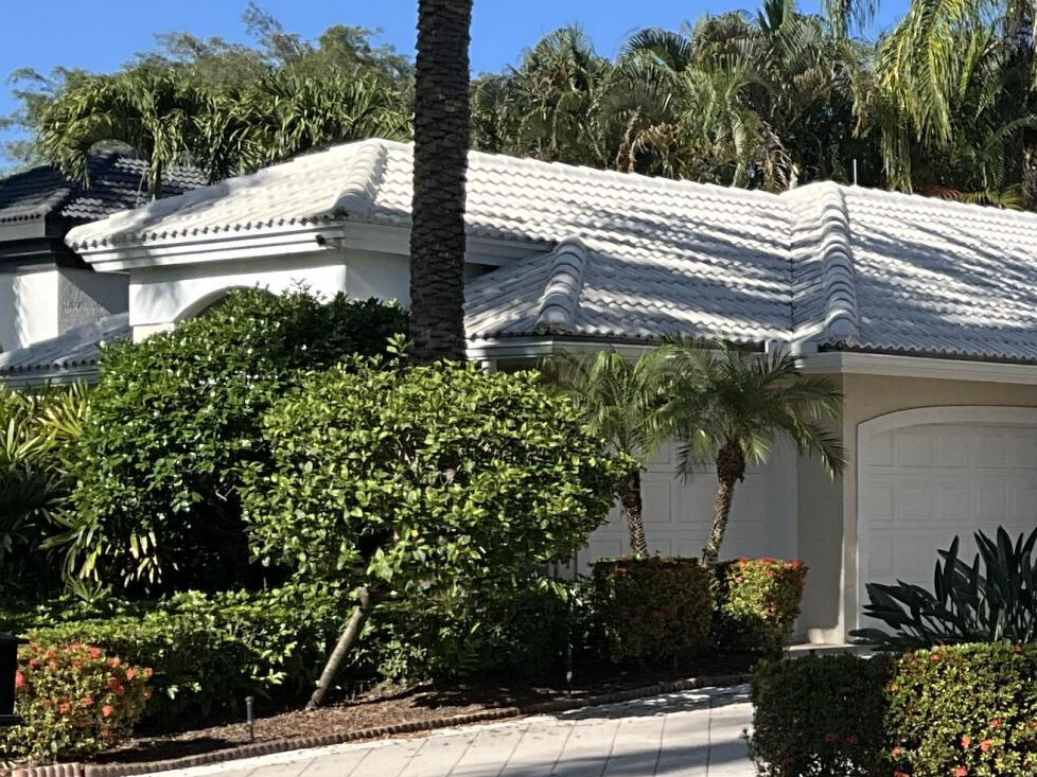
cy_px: 449
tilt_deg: +1.1
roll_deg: +0.8
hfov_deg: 20.1
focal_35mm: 89
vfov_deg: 16.6
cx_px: 1360
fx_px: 2666
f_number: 1.8
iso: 25
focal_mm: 3
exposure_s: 1/1730
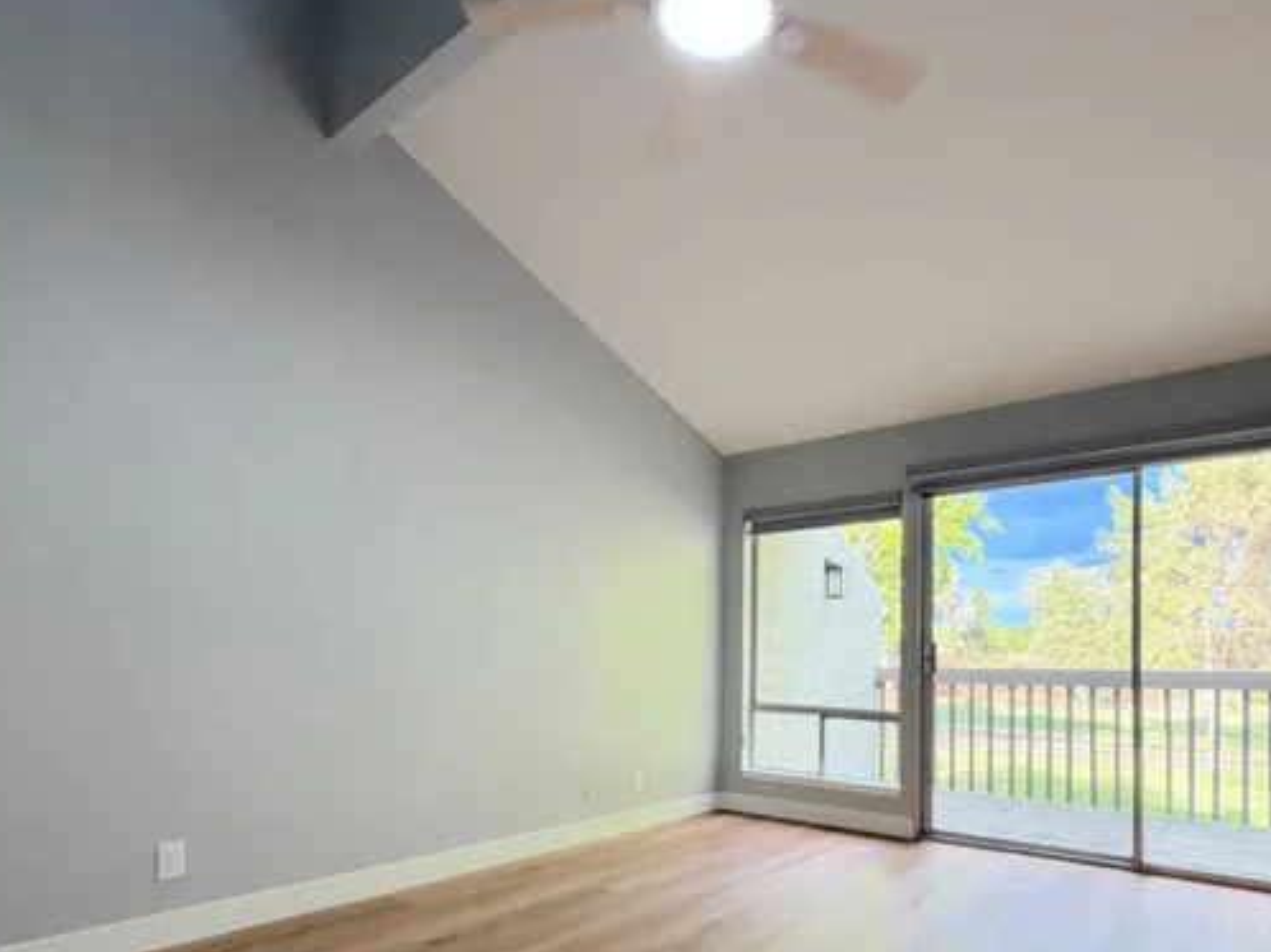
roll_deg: +0.0
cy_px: 648
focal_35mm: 21
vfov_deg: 61.6
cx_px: 675
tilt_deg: +1.4
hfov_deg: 78.9
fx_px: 771
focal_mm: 2.22
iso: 125
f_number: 2.2
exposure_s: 1/120
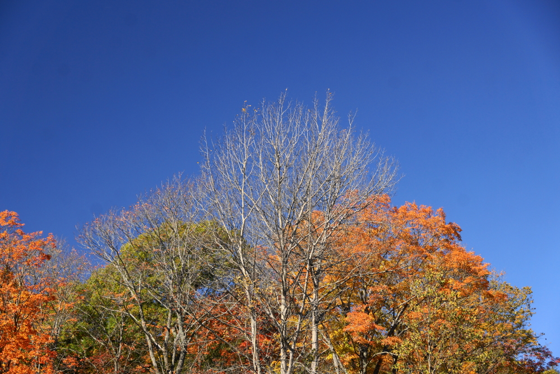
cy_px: 187
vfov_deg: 15.2
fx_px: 1400
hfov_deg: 22.6
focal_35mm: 90
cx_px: 280
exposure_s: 1/160
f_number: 6.3
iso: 100
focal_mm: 60
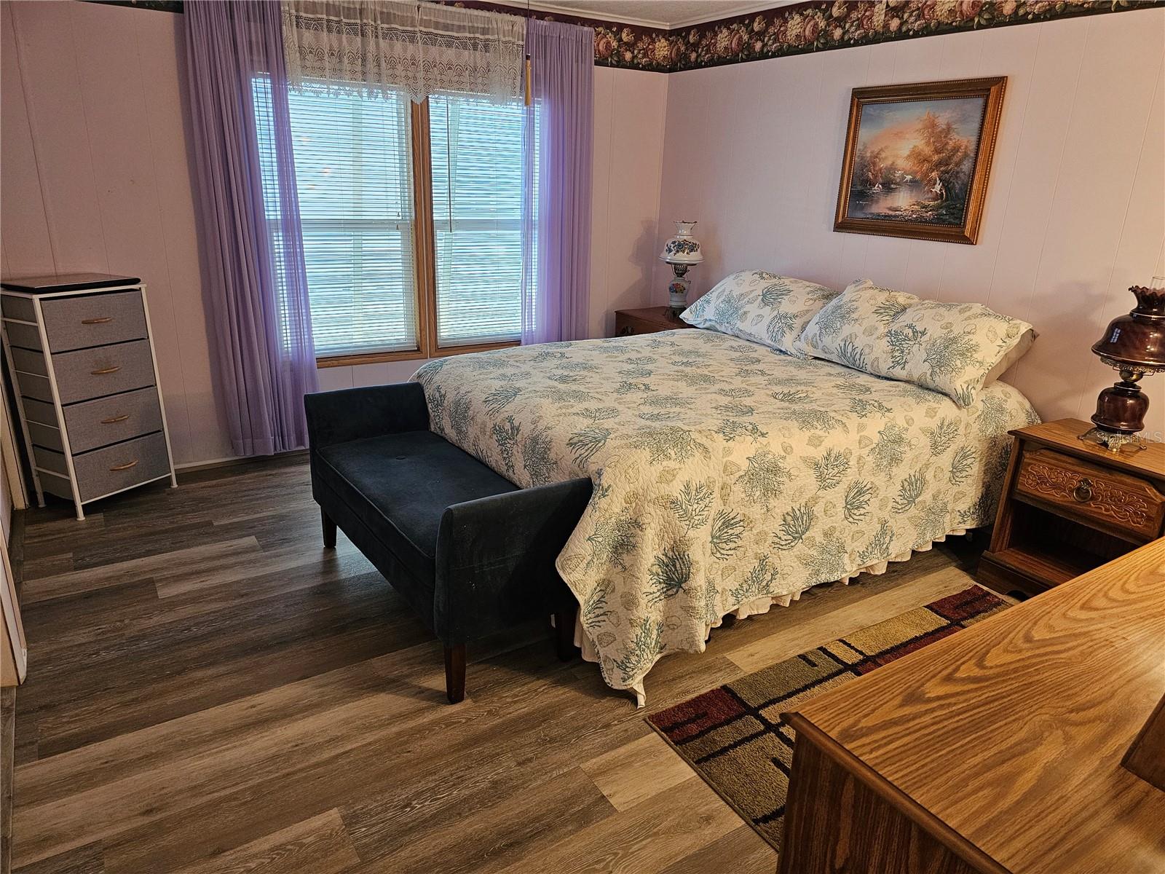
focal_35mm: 23
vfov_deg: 58.9
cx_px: 582
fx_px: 774
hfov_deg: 73.9
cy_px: 437
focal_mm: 6.3
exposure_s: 1/120
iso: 320
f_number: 1.7
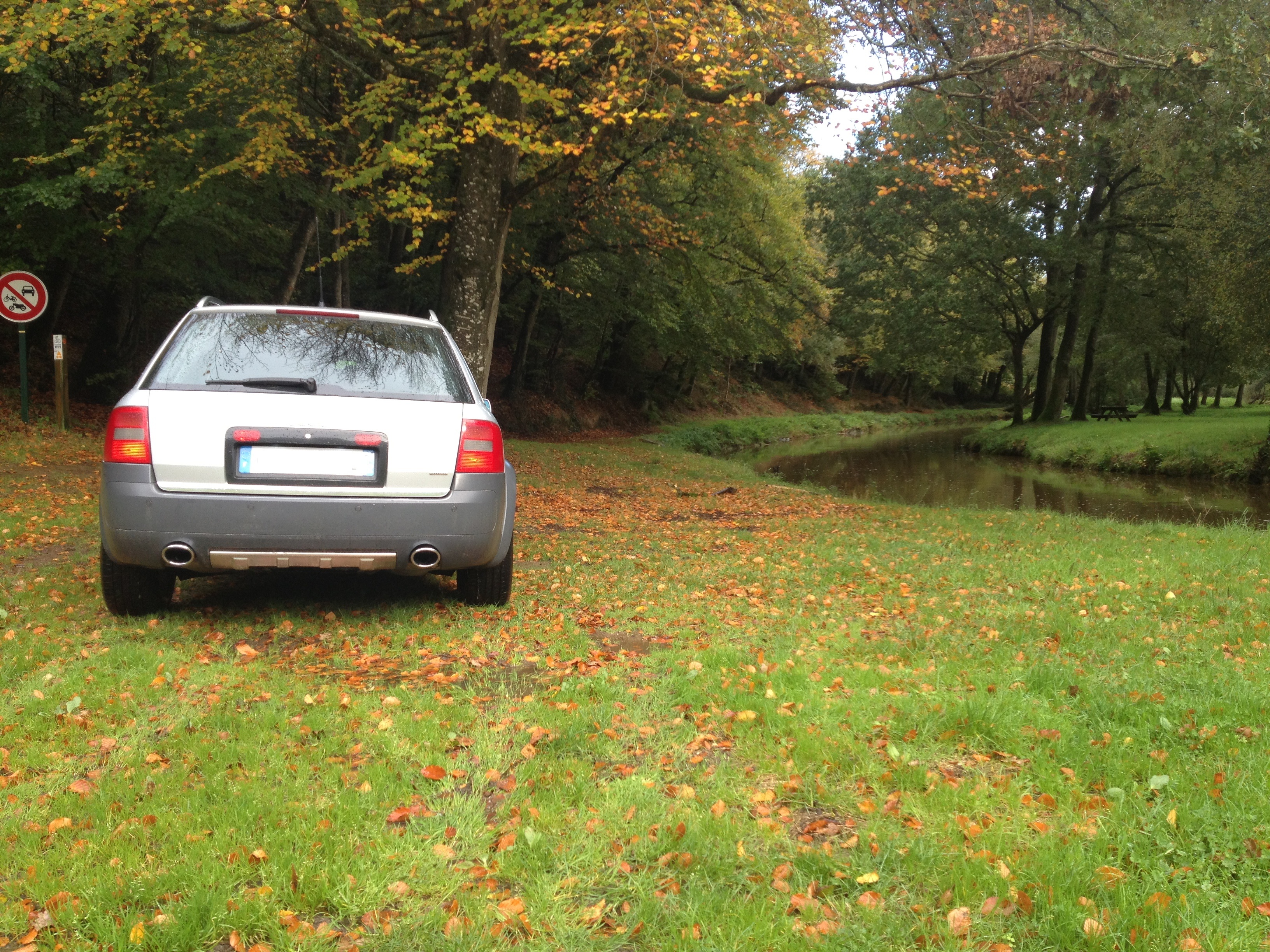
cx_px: 635
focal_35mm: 35
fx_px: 1284
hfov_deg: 52.6
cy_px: 476
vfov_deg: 40.7
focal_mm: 4.28
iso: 50
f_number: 2.4
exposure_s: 1/120
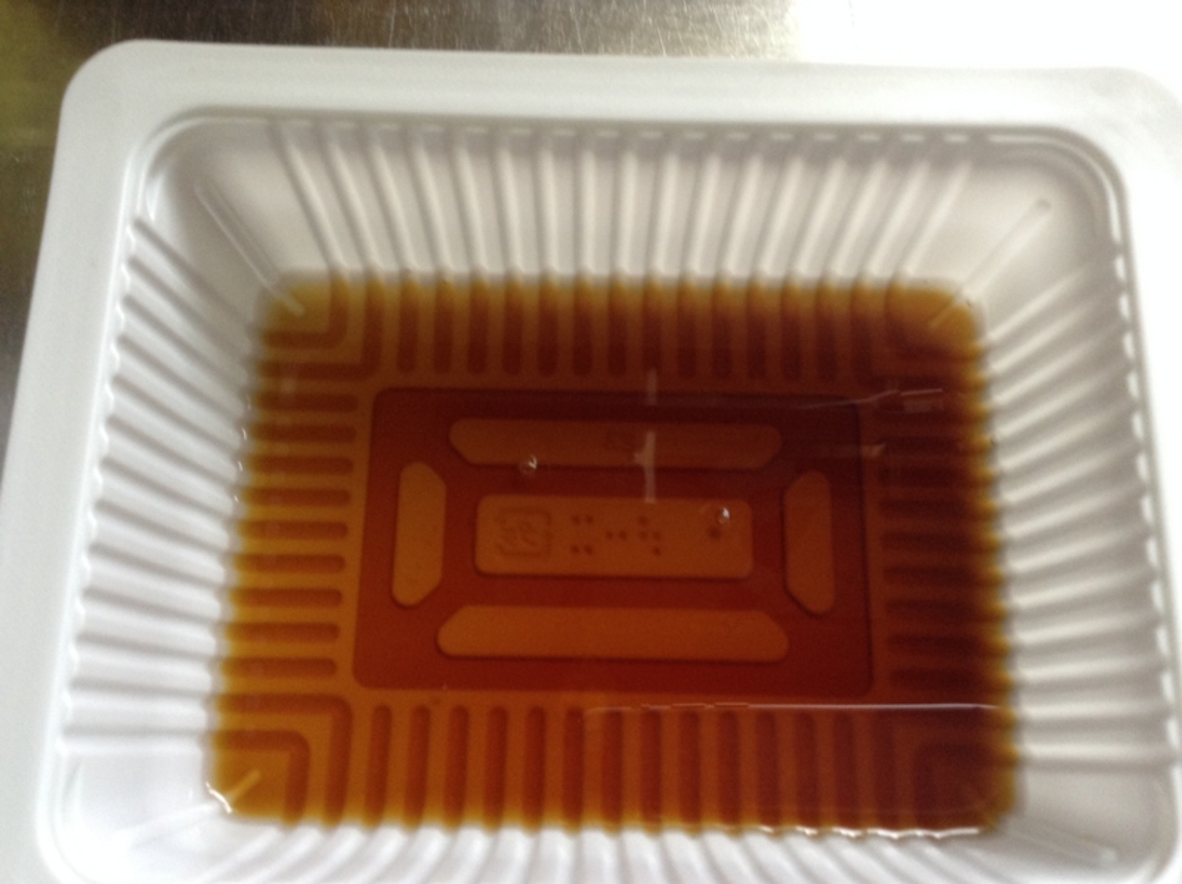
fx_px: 1125
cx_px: 591
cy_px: 442
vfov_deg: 42.9
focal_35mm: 33
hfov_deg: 55.4
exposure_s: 1/24
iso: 100
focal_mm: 3.3
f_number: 2.4
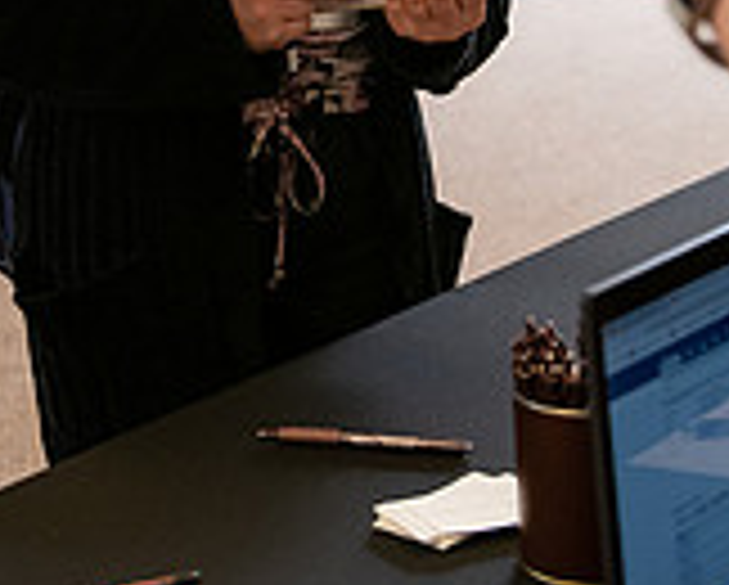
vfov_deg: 12.5
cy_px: -119
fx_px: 2614
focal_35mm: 121
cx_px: -76
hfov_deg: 15.5
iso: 1600
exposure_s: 1/200
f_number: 3.5
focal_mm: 36
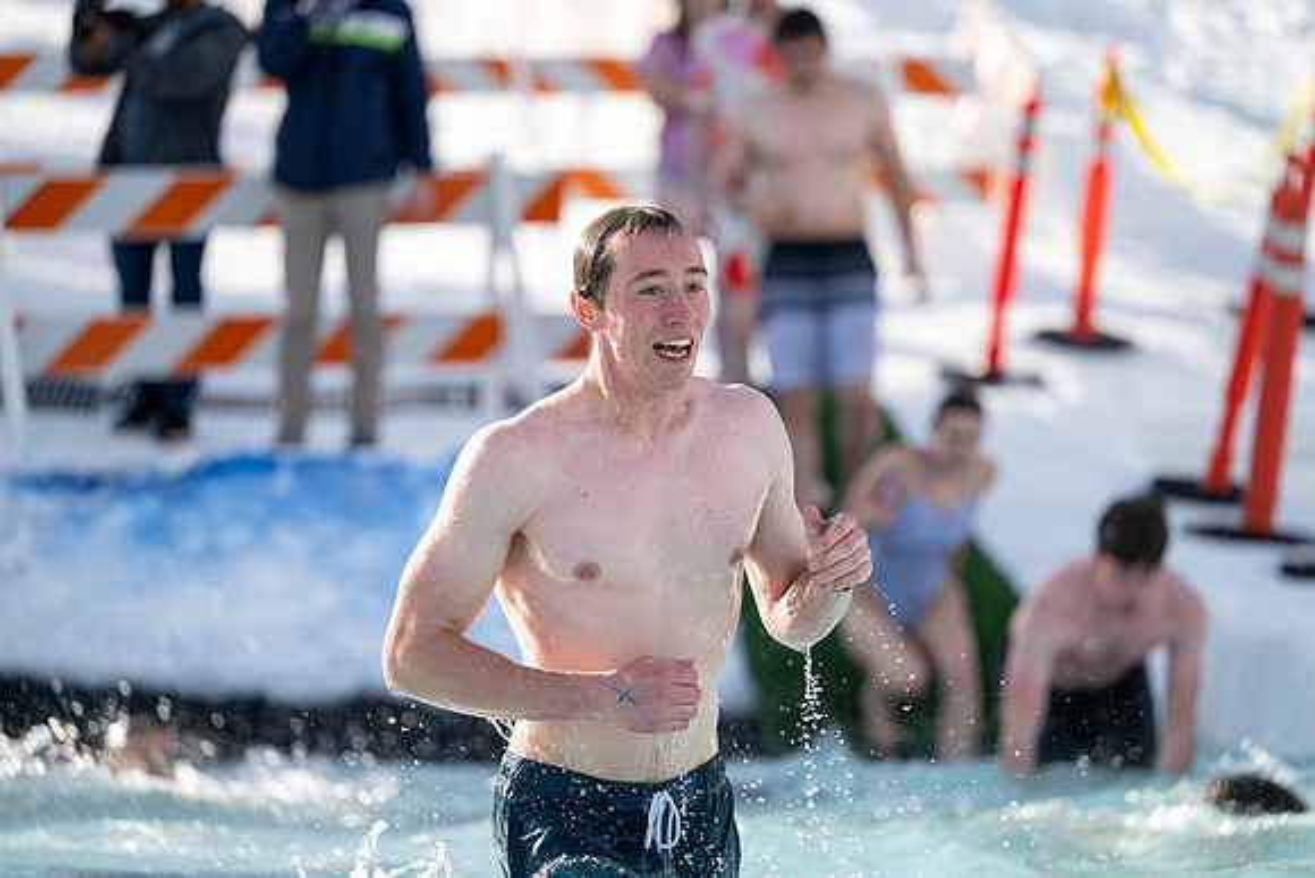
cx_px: 658
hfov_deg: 13.0
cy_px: 414
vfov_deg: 8.7
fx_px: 5793
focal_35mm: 159
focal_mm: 150
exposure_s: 1/2000
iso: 100
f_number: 2.8
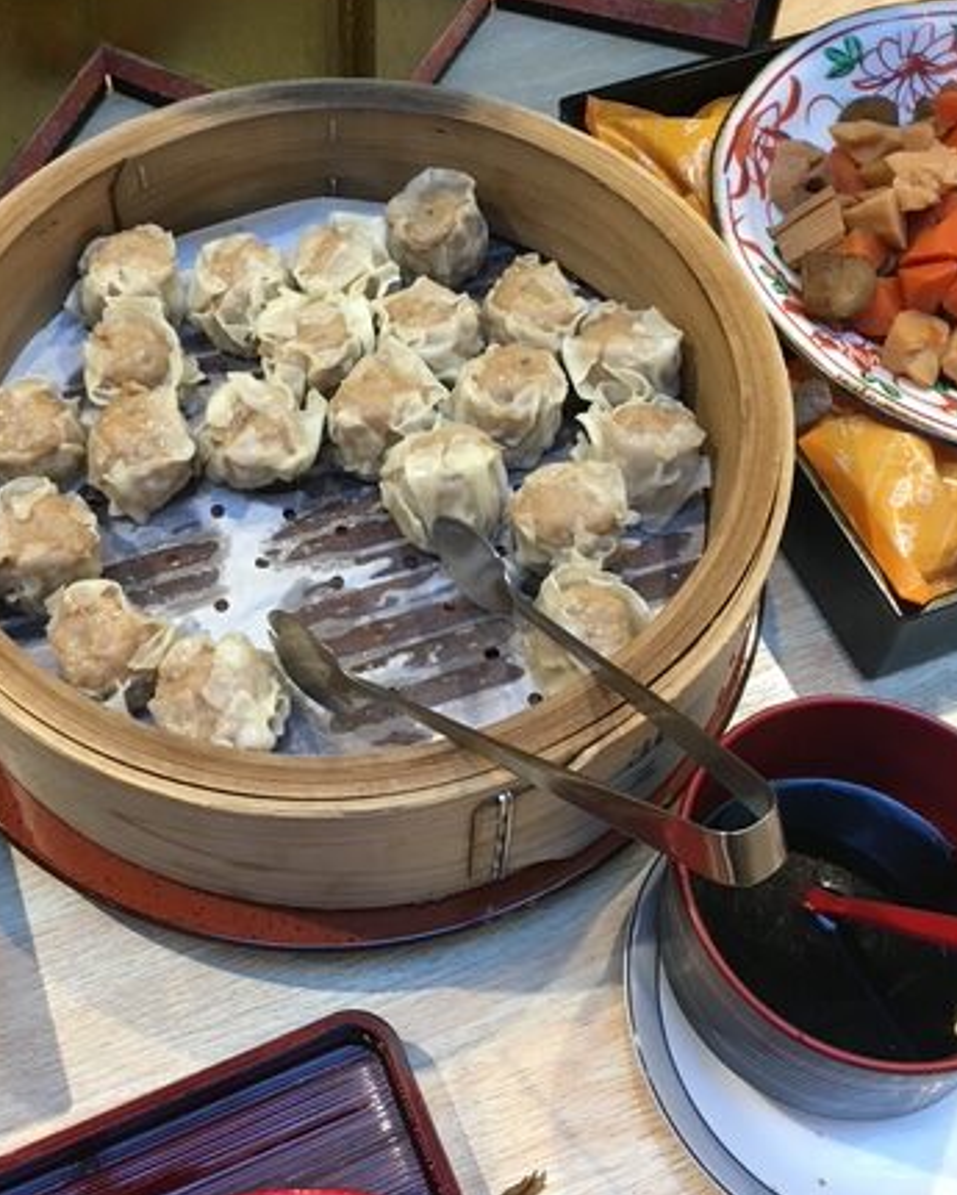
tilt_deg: -54.7
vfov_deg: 43.5
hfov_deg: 35.4
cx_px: 344
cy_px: 446
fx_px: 1486
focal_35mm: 42
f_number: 2.2
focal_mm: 4.15
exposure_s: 1/30
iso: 80
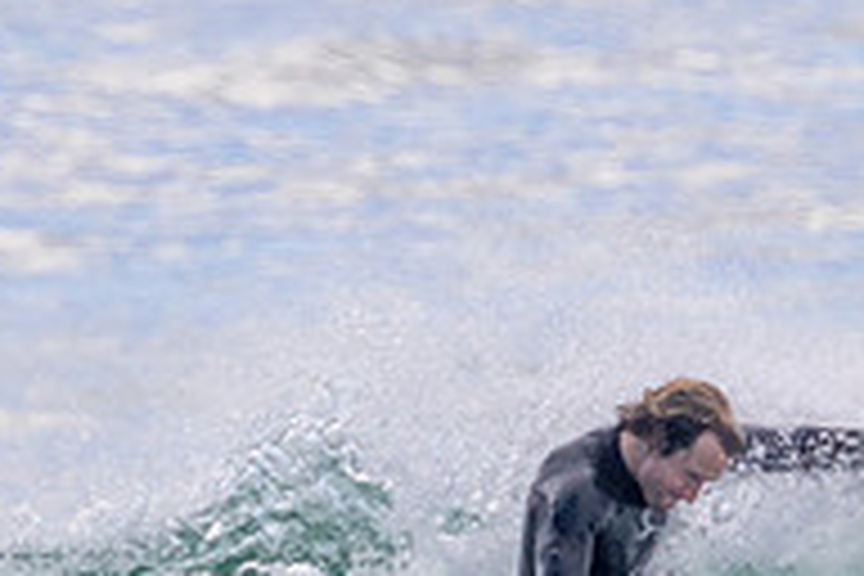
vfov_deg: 0.4
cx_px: 770
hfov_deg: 0.6
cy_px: 493
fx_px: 79194
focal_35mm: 3300
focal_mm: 800
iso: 1000
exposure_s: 1/2000
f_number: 11
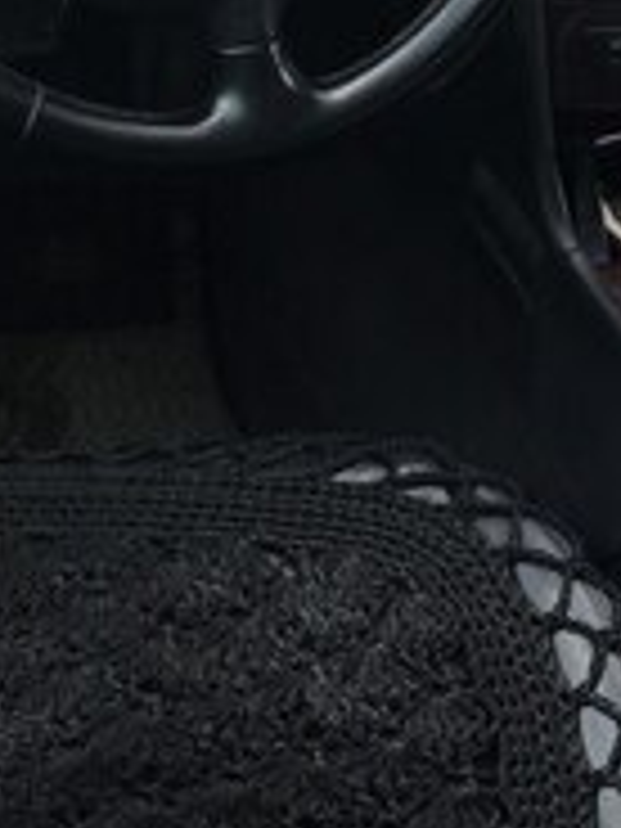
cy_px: -184
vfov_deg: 22.8
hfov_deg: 18.8
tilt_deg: -24.1
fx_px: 1866
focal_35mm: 78
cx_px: 418
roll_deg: -8.4
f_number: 2.2
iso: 32
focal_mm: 4.15
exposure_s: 1/111
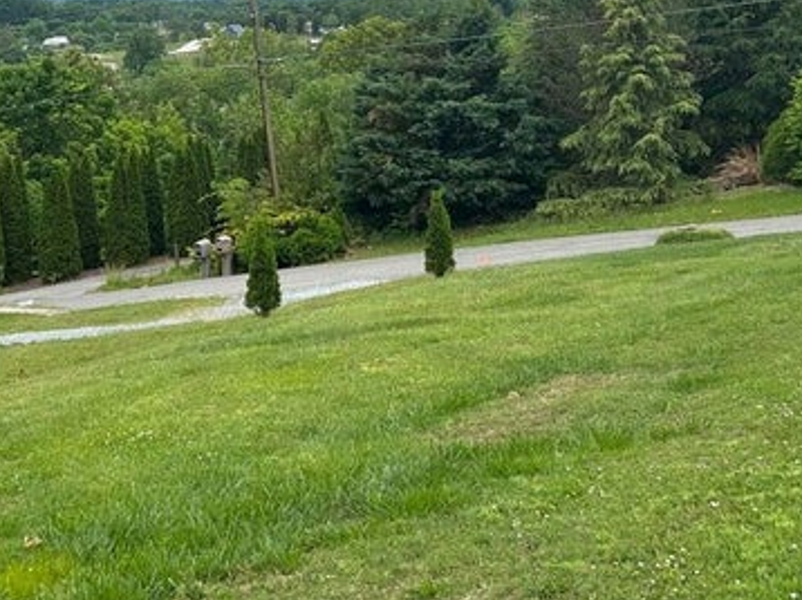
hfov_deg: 30.8
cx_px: 230
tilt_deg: -3.9
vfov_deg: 23.2
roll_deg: +2.0
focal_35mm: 62
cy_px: 107
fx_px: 1435
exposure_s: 1/1869
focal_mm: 5.7
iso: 50
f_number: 1.5
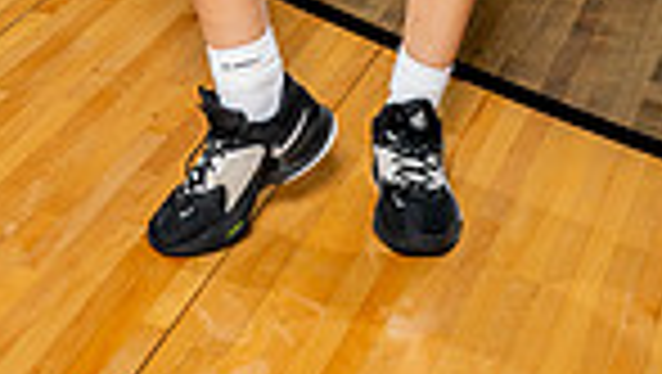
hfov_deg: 19.6
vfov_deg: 9.5
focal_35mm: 109
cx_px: 311
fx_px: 1915
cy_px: -604
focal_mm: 34
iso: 400
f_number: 8
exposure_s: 1/250
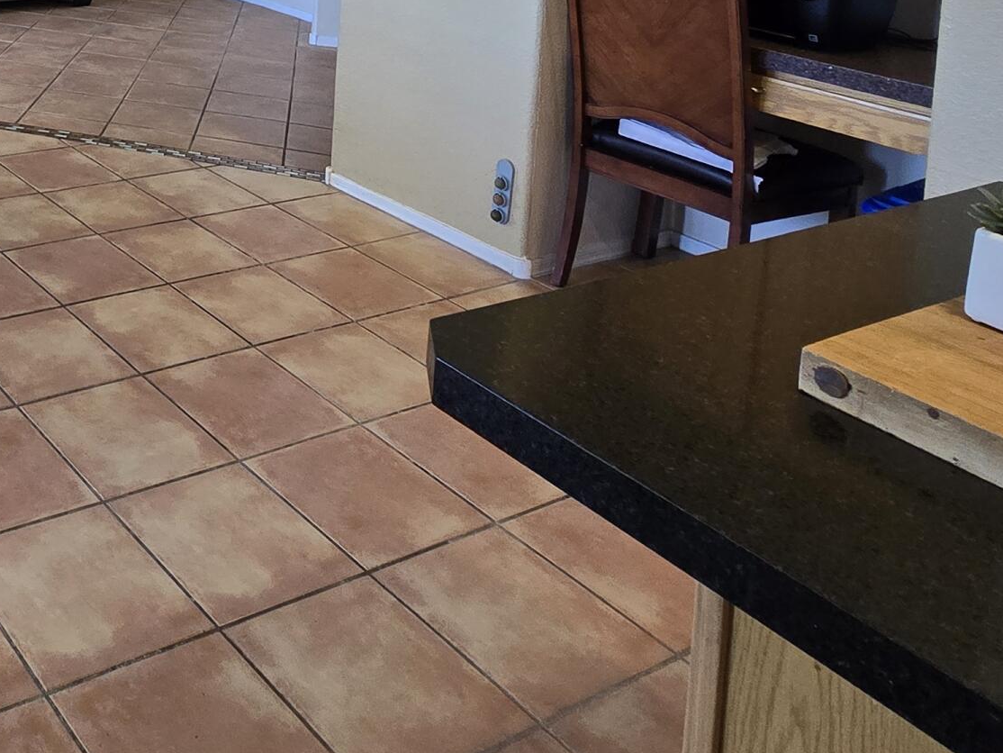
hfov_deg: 42.5
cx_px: -74
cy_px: -215
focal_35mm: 35
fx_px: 1014
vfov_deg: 31.7
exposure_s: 1/60
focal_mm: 2.2
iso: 160
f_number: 2.2
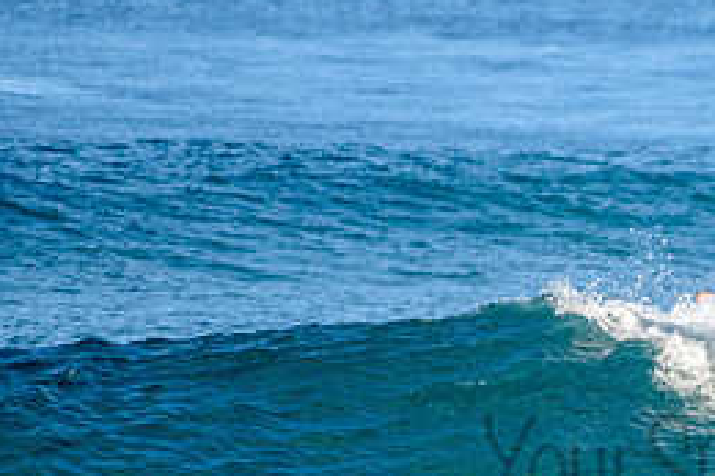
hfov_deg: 1.5
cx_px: 789
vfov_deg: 1.0
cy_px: 419
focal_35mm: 1370
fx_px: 27192
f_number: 5.6
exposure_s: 1/2000
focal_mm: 500
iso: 360
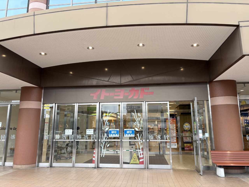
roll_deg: +0.7
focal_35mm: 26
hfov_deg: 67.3
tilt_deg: +11.9
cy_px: 94
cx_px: 124
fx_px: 187
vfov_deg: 53.1
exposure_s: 1/122
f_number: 1.6
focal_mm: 5.96
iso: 50
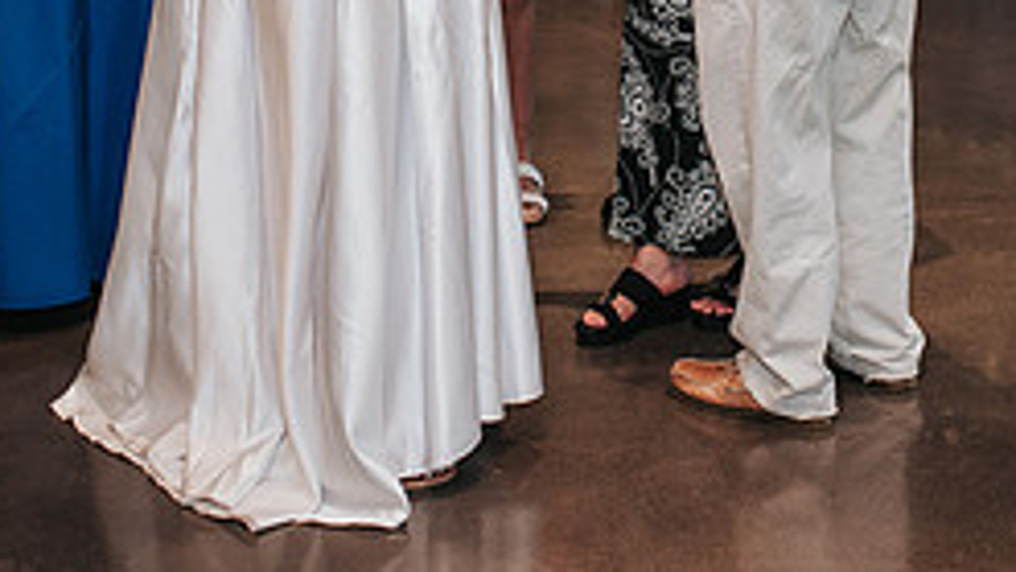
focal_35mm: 93
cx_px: 638
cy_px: -204
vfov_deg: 12.5
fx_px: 2506
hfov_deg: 22.9
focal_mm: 35
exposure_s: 1/160
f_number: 2.8
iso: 1000
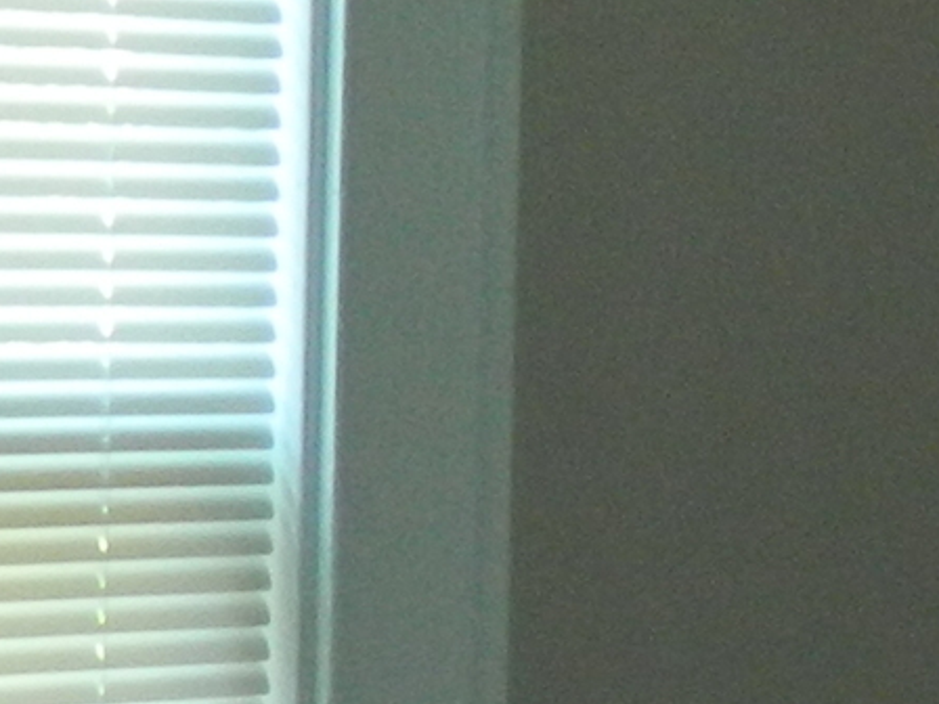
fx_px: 6510
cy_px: 748
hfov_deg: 7.4
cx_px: 2702
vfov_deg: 6.2
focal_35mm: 240
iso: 200
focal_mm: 6.2
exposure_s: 1/30
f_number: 3.3
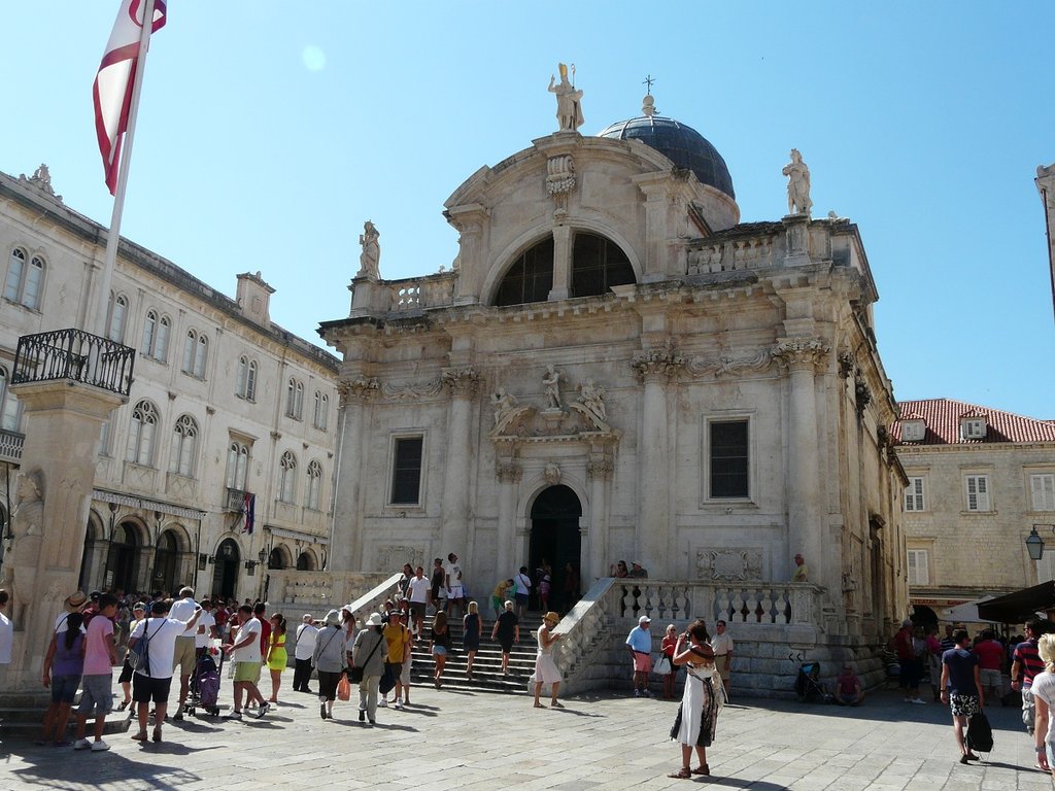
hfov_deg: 58.4
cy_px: 396
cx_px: 528
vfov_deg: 45.4
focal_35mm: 31
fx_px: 945
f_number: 5.6
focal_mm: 5
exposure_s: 1/400
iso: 100
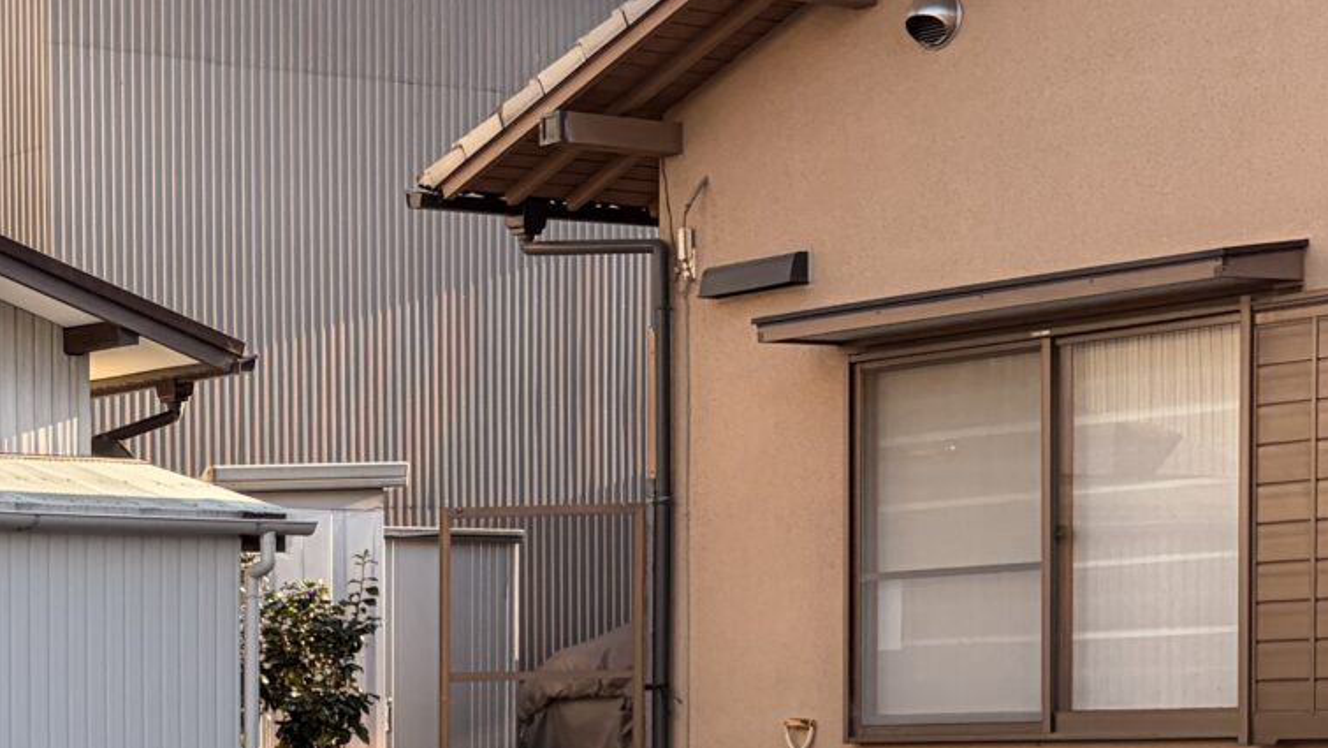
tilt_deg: -2.8
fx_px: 3381
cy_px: 901
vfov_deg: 12.3
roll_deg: +1.1
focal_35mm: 96
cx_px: -157
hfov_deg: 21.1
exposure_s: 1/1001
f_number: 1.6
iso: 64
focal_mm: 5.96
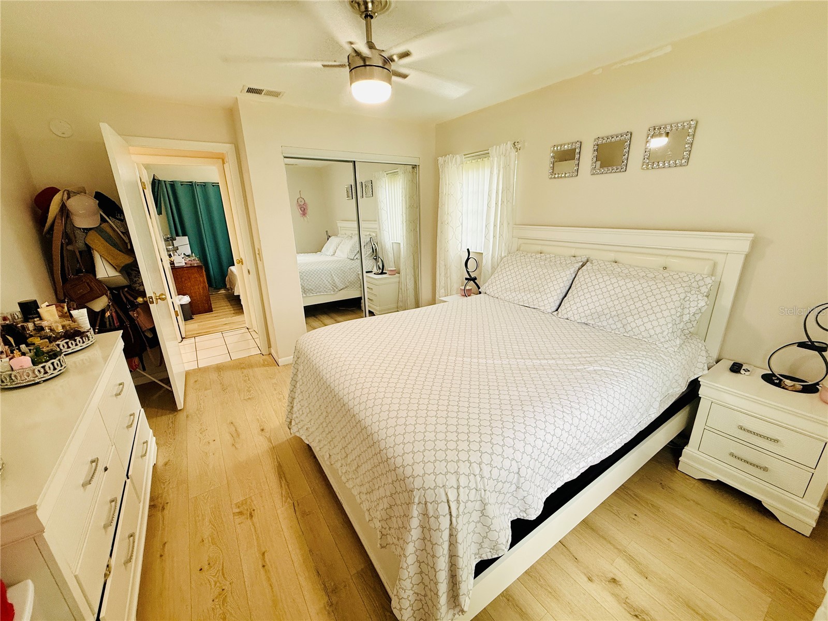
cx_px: 414
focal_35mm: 14
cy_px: 310
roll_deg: +1.4
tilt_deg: -16.9
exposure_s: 1/120
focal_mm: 2.22
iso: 160
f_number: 2.2
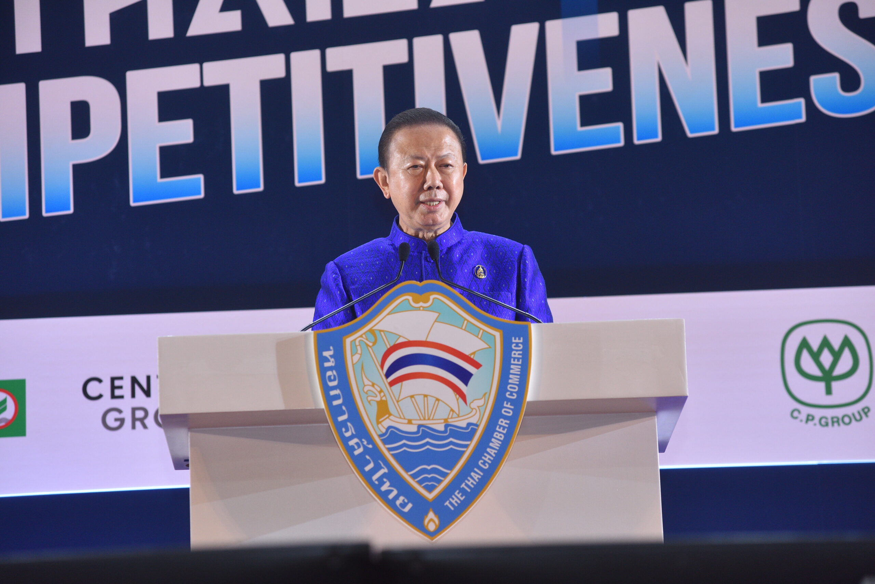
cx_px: 438
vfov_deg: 8.9
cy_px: 292
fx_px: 3767
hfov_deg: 13.2
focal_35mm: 155
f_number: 4.5
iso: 1000
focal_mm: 155
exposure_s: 1/200
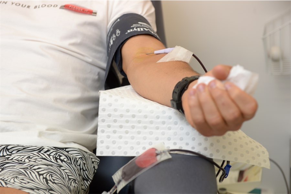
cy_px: 97
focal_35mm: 70
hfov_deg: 28.8
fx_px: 566
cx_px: 146
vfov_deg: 19.5
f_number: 5
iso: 800
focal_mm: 70
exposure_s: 1/160
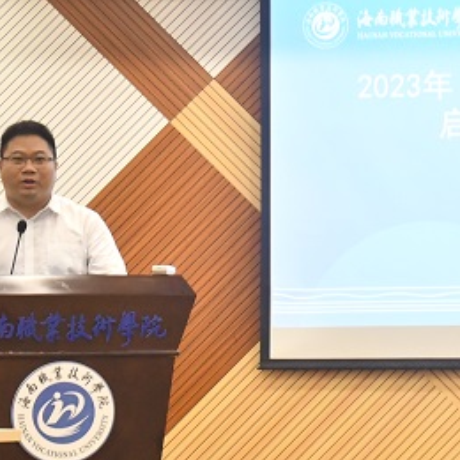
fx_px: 2751
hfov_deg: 9.5
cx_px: 418
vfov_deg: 9.5
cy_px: 122
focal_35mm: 183
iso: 1600
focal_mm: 40
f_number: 4.5
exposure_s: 1/100
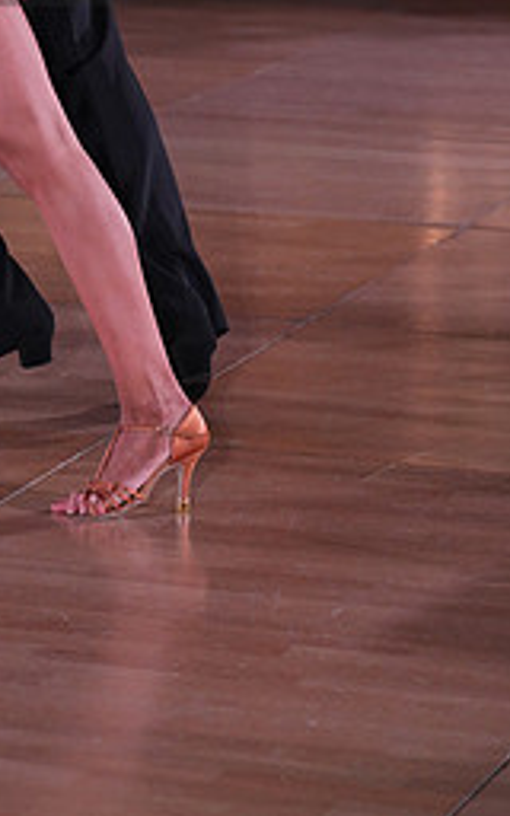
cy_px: -99
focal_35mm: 208
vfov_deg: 10.0
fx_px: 4626
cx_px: -46
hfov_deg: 6.3
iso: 1000
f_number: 4
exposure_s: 1/400
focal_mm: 90
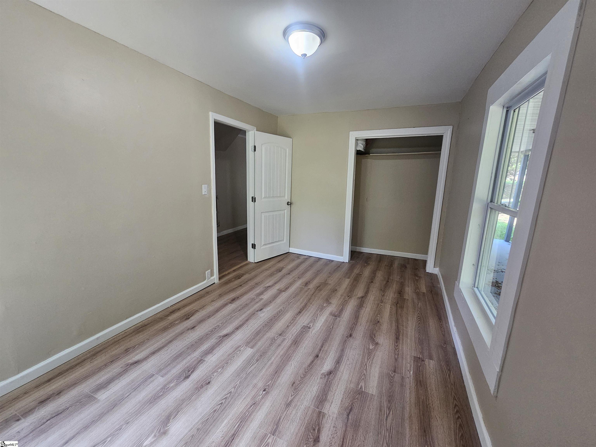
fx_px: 224
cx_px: 298
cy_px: 224
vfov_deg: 89.9
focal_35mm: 13
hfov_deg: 106.2
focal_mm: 2.2
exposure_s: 1/60
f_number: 2.2
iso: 250
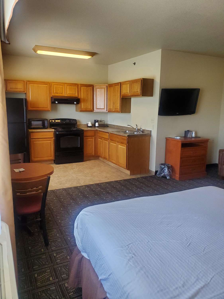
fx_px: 224
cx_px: 112
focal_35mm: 26
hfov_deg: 53.1
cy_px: 150
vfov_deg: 67.3
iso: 320
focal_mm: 4.3
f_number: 2.4
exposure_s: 1/60
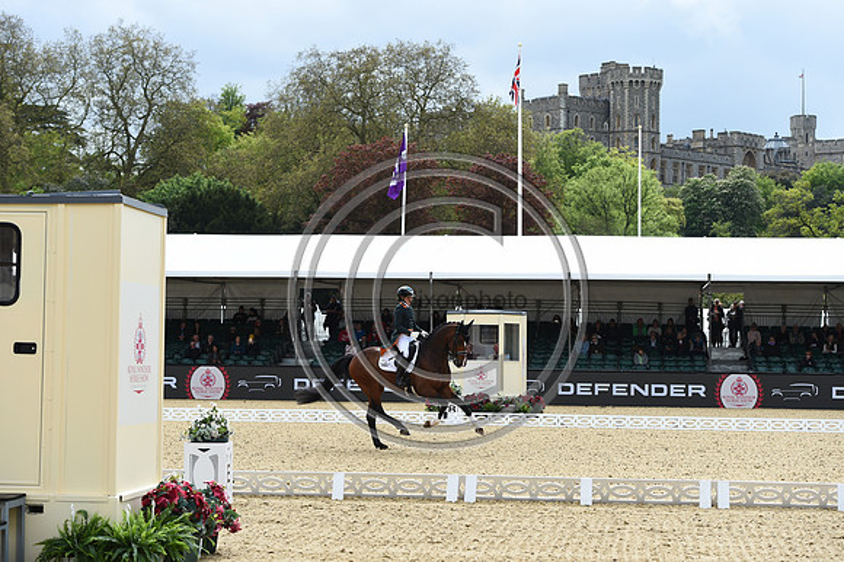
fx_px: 1921
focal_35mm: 82
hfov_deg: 24.8
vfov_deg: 16.6
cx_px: 422
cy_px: 281
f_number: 5
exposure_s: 1/1250
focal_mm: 82
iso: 280
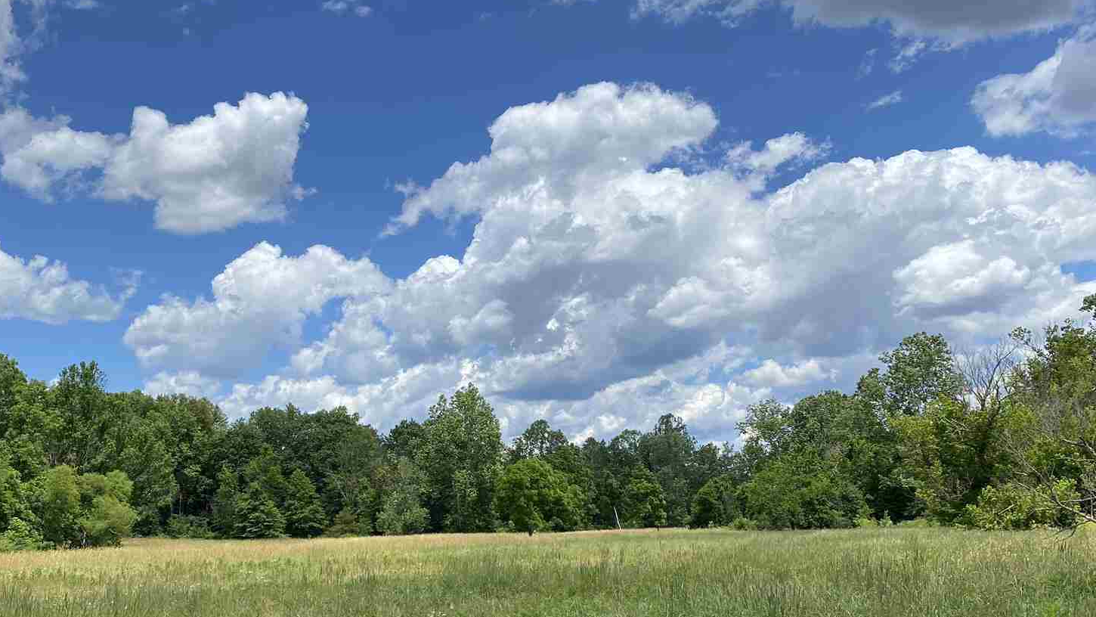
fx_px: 1163
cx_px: 443
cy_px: 465
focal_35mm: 40
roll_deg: -0.1
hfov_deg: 50.2
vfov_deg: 29.2
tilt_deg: +3.1
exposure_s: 1/3731
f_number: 1.8
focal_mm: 4.25
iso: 32
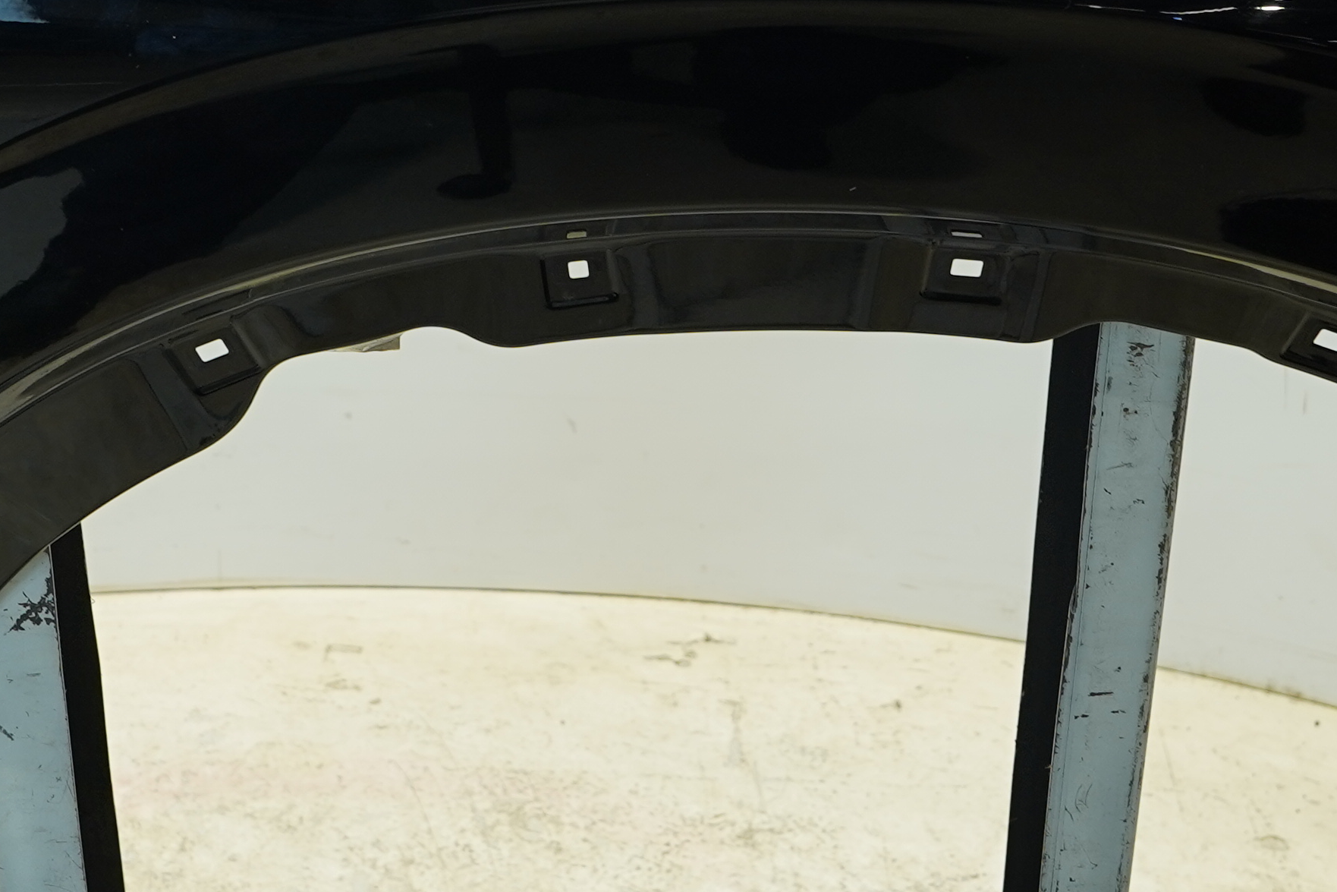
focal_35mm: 67
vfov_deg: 20.1
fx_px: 2488
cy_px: 156
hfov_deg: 30.1
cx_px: 599
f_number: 4
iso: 320
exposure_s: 1/160
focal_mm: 20
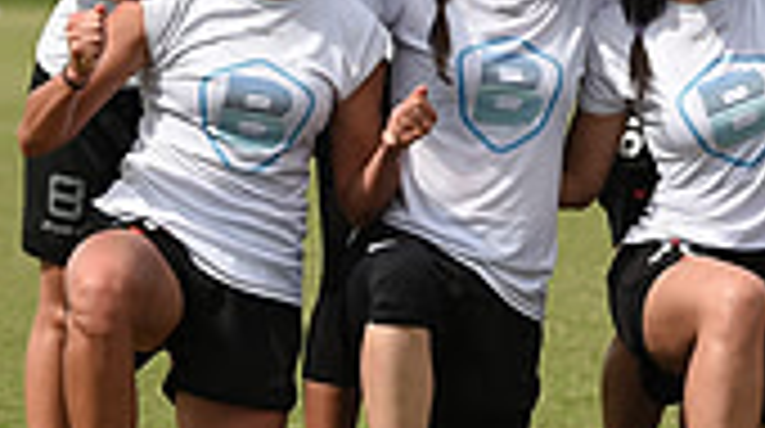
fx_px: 7615
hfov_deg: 5.7
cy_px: 68
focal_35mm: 376
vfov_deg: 3.2
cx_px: 1102
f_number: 5.6
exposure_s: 1/800
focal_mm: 105
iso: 100
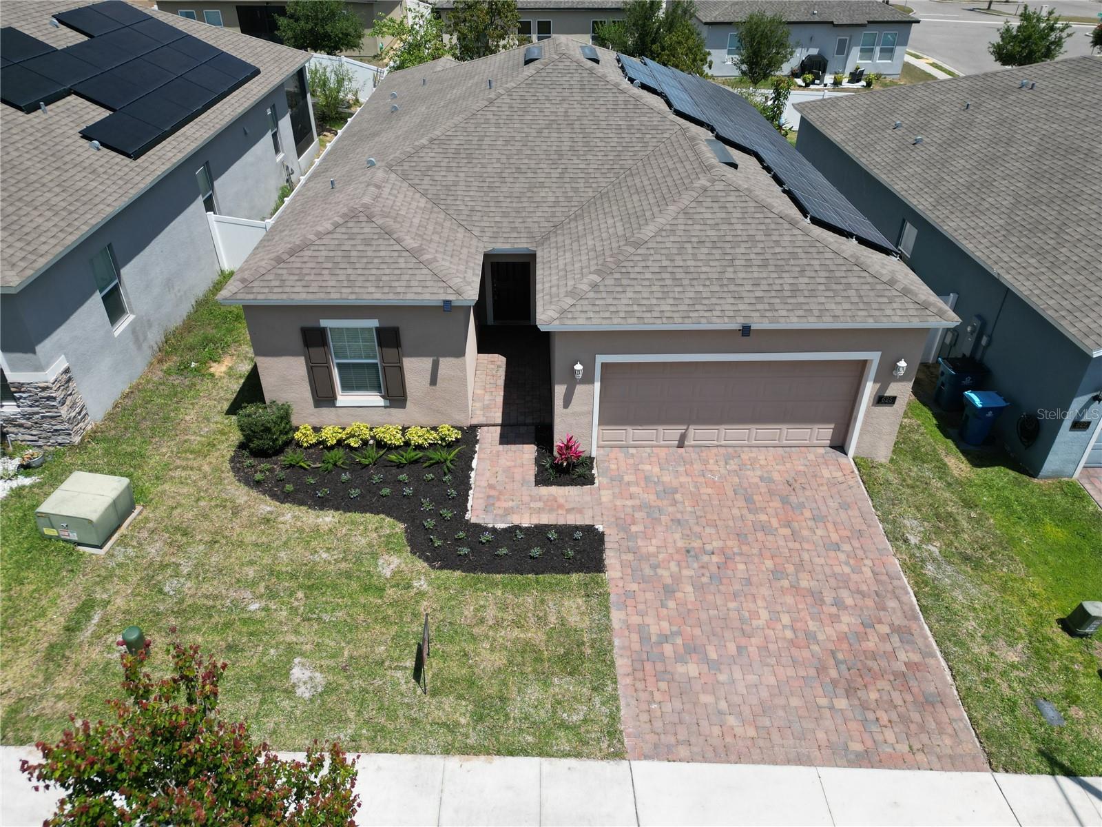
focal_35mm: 24
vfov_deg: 56.8
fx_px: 764
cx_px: 551
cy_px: 414
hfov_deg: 71.6
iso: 160
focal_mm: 6.72
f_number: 1.7
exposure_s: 1/4000
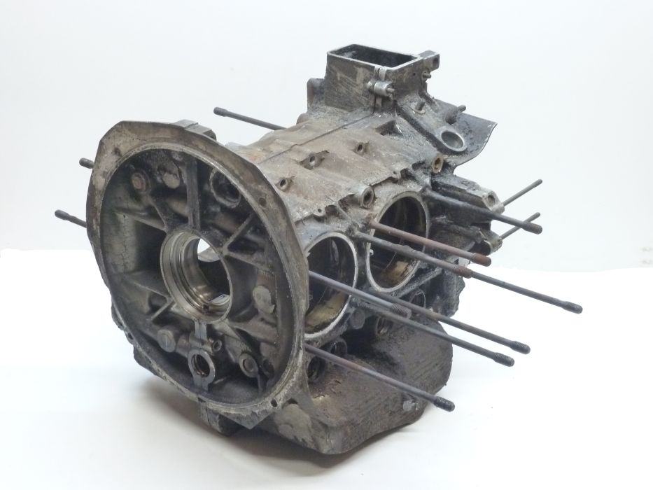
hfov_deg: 32.7
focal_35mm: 59
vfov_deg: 24.8
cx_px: 326
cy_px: 245
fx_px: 1113
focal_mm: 9.7
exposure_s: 1/8
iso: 400
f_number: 3.9
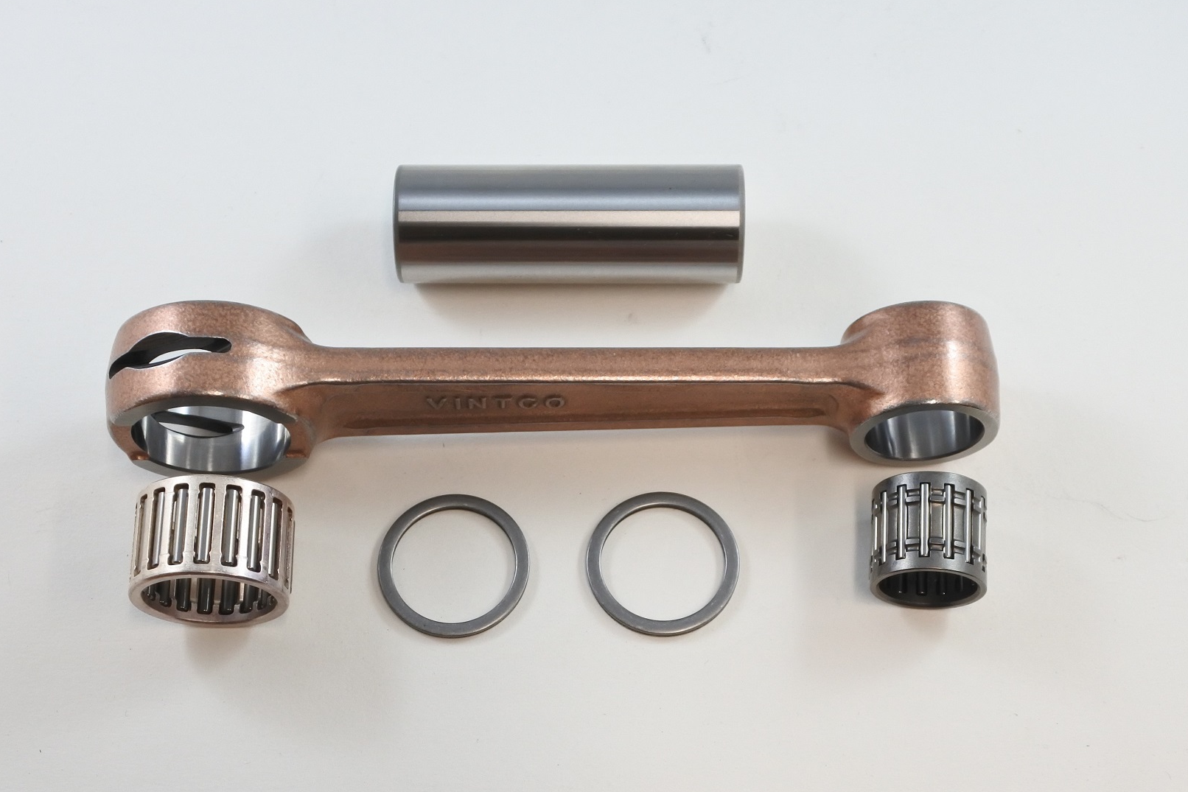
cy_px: 435
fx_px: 1353
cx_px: 562
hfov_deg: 47.4
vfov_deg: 32.6
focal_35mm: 41
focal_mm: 13.7
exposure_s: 1/125
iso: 400
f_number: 4
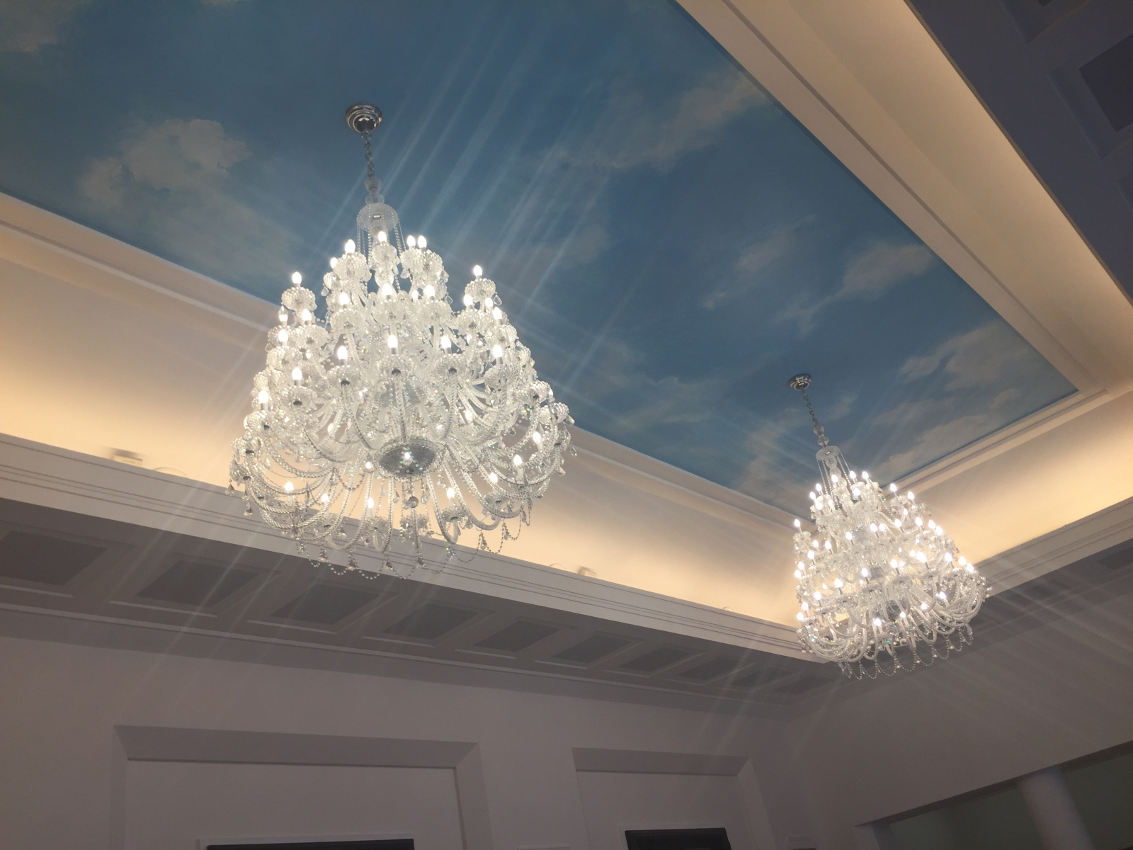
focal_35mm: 29
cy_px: 425
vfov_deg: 48.2
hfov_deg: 61.7
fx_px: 949
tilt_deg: +31.8
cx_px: 566
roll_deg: +12.1
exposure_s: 1/102
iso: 32
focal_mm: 4.15
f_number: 2.2
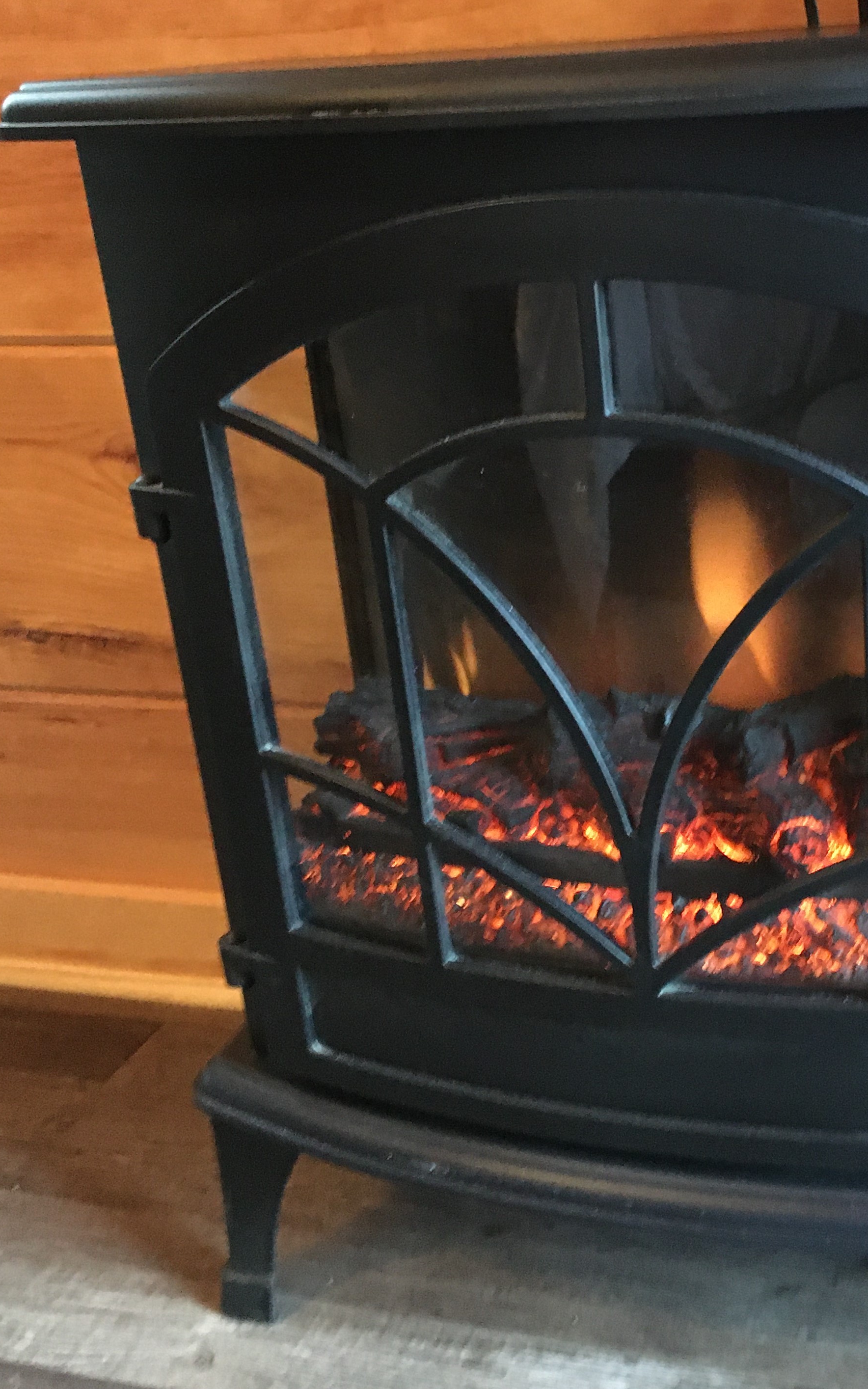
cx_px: 747
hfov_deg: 29.5
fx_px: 1590
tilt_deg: -22.1
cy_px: 693
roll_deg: +3.8
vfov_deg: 47.2
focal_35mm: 42
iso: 500
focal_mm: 4.15
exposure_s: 1/15
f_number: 2.2
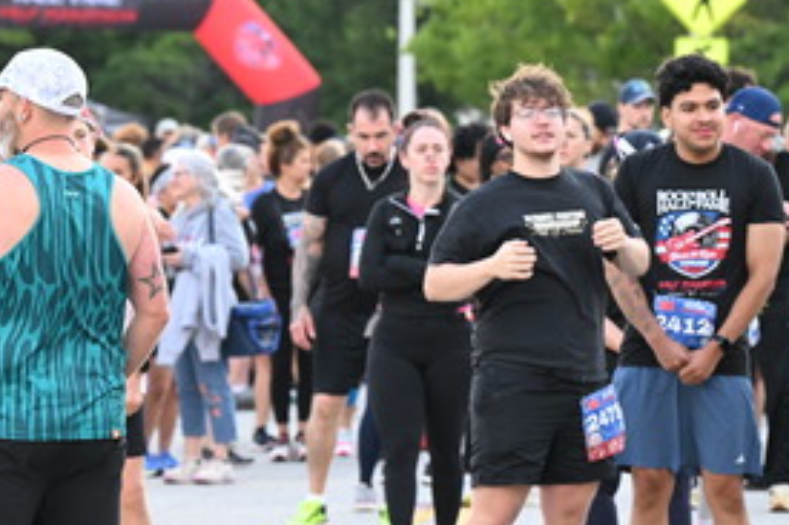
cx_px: 32
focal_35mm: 400
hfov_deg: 5.1
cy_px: 349
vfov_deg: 3.4
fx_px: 8761
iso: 4000
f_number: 8
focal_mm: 200
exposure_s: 1/500
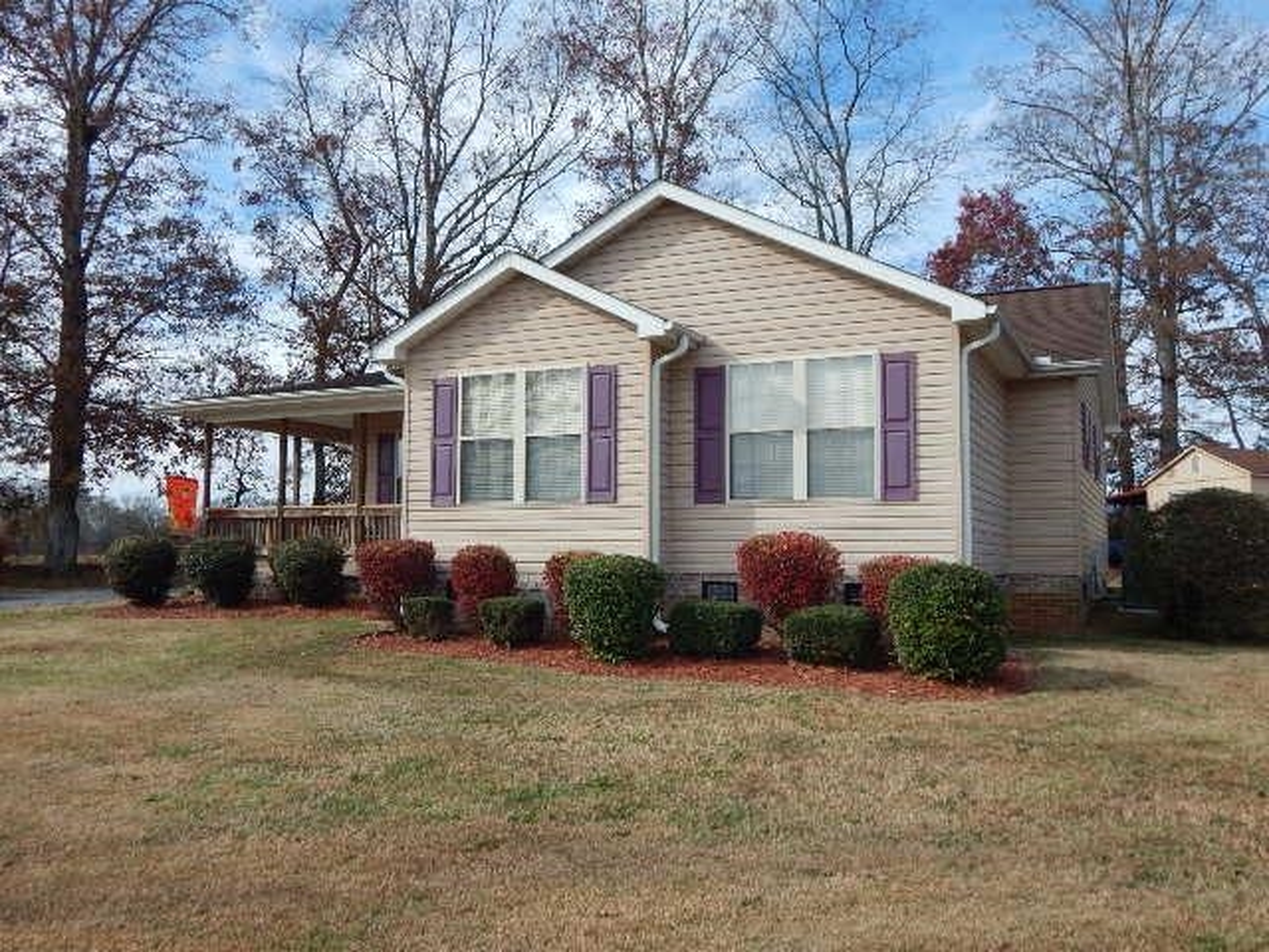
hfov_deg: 58.4
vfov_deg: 45.4
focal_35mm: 31
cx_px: 634
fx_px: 1136
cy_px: 476
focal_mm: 5.6
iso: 125
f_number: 6.5
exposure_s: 1/400
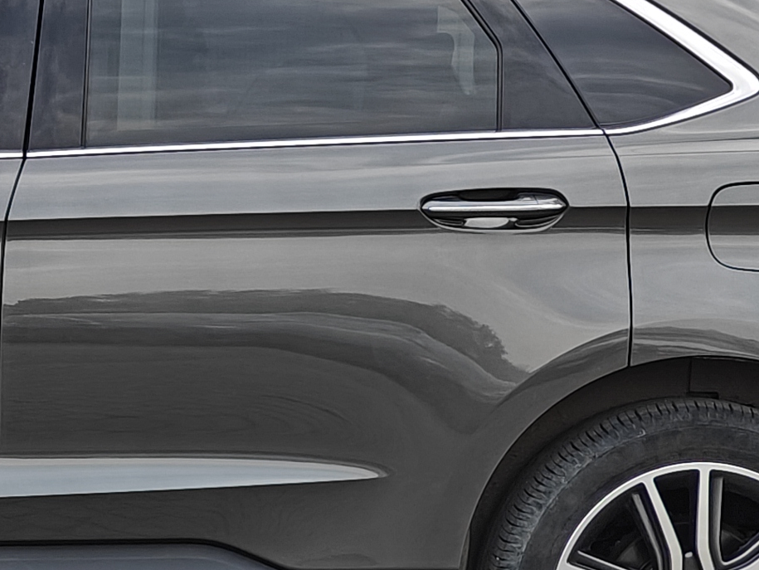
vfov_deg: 9.2
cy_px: 182
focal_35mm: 161
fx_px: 3532
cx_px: -99
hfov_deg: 12.1
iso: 50
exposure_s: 1/549
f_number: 2
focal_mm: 7.08
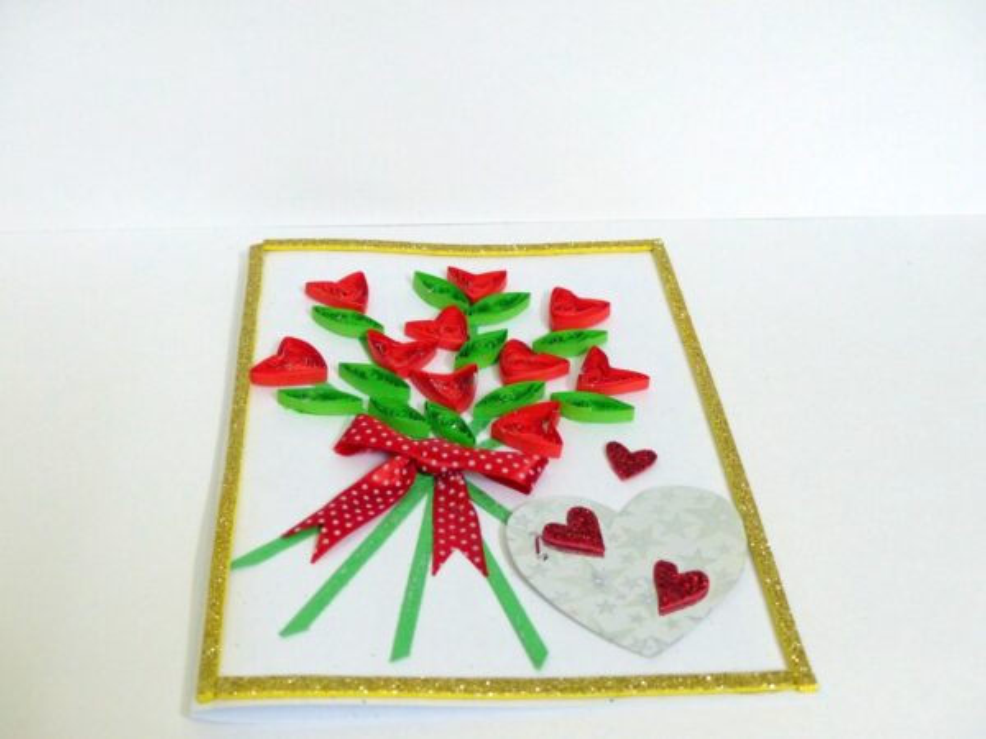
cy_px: 370
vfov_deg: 29.7
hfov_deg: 38.9
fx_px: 1396
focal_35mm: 49
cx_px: 493
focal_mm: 8.7
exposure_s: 1/25
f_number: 2.8
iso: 400
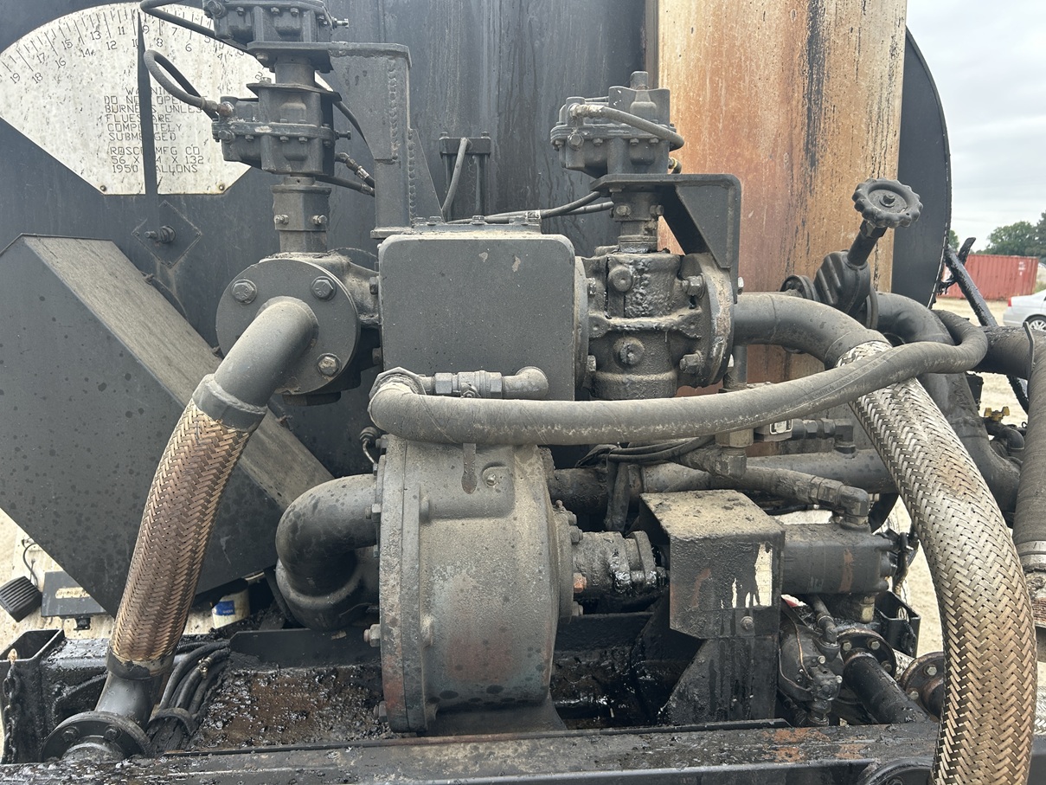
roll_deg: -3.1
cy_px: 392
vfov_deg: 53.1
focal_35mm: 26
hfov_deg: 67.3
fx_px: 786
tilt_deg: -9.5
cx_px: 523
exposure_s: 1/155
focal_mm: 5.7
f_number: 1.5
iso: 40
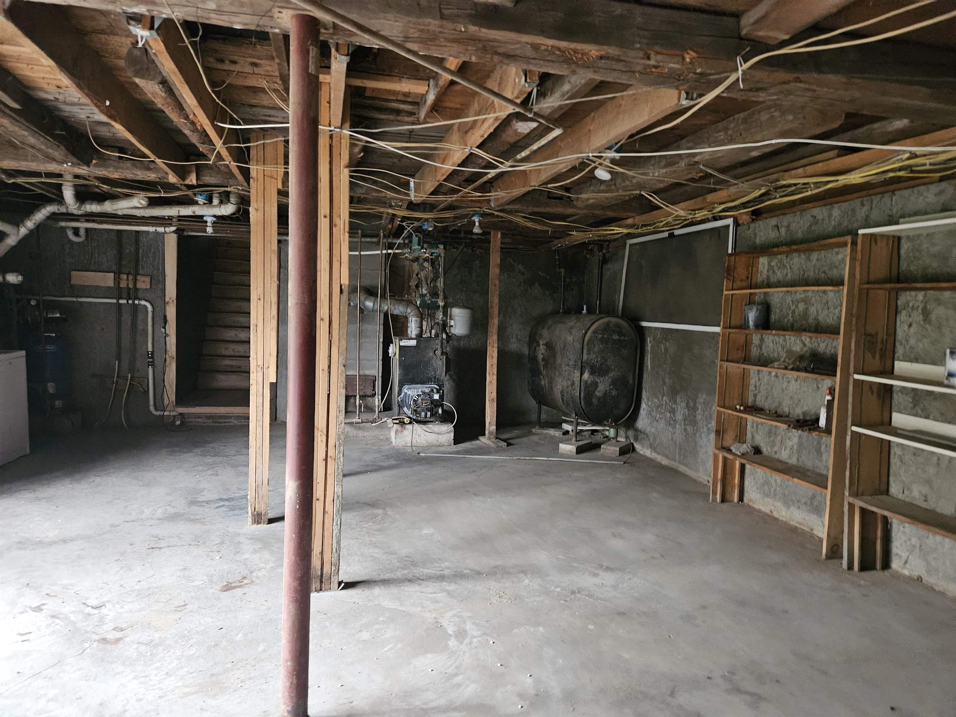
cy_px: 358
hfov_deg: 73.9
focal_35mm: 23
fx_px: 635
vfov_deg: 58.9
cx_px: 478
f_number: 1.8
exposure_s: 1/17.2
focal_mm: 5.4
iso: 1250
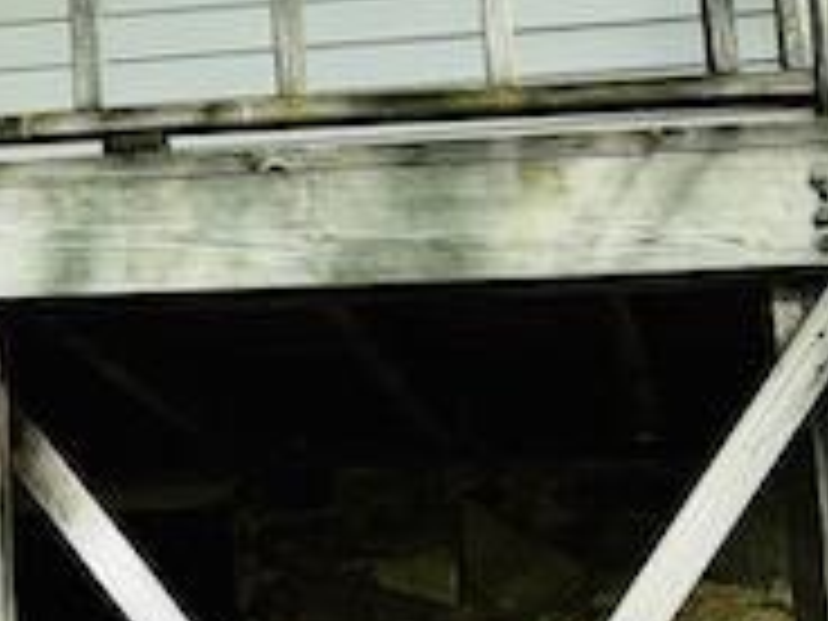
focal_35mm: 181
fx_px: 4329
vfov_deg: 8.2
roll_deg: -0.5
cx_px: -1350
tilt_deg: +16.1
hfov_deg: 9.4
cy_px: -36
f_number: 1.6
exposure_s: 1/1344
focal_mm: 5.96
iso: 50
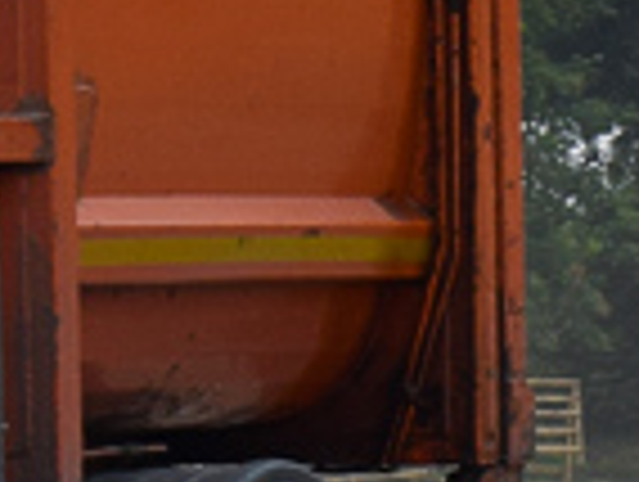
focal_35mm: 486
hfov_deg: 4.0
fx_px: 8987
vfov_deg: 3.1
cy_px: -135
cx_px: -986
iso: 200
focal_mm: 40
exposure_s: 1/320
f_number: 9
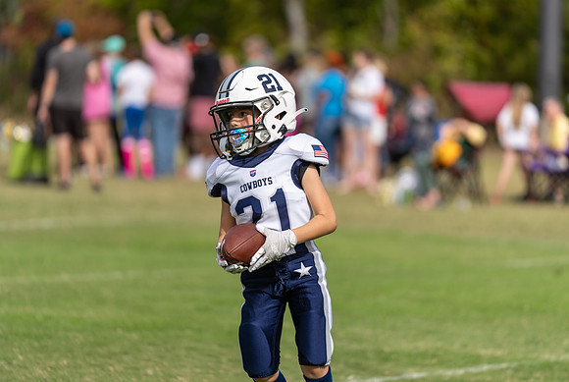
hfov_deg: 9.2
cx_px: 251
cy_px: 170
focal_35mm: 223
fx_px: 3529
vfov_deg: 6.2
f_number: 2.8
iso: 100
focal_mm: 200
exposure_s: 1/2000
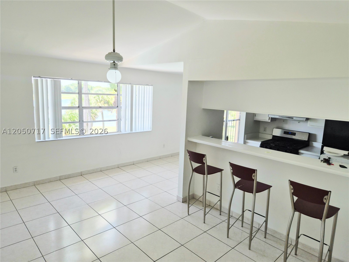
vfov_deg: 58.9
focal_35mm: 23
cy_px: 131
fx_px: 232
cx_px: 174
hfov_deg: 73.9
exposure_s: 1/370
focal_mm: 5.4
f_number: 1.8
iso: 50
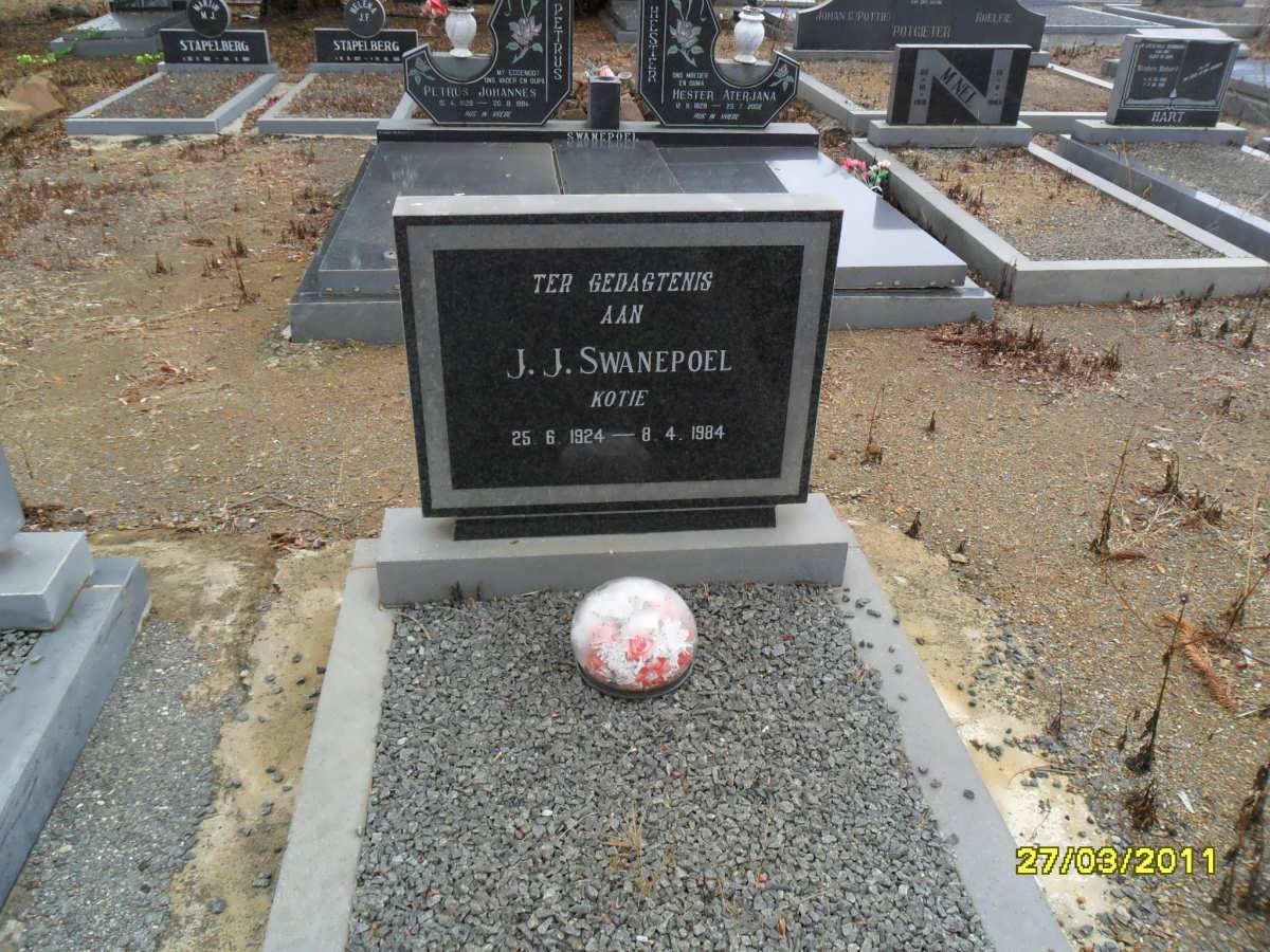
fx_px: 991
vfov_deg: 51.4
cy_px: 476
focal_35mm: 27
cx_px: 635
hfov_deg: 65.3
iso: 100
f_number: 3.5
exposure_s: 1/250
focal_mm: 4.9
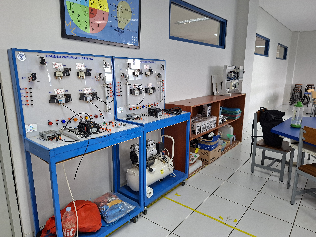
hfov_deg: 73.9
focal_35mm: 23
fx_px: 210
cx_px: 158
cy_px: 118
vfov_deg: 58.9
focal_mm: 5.54
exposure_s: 1/50
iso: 250
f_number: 1.8
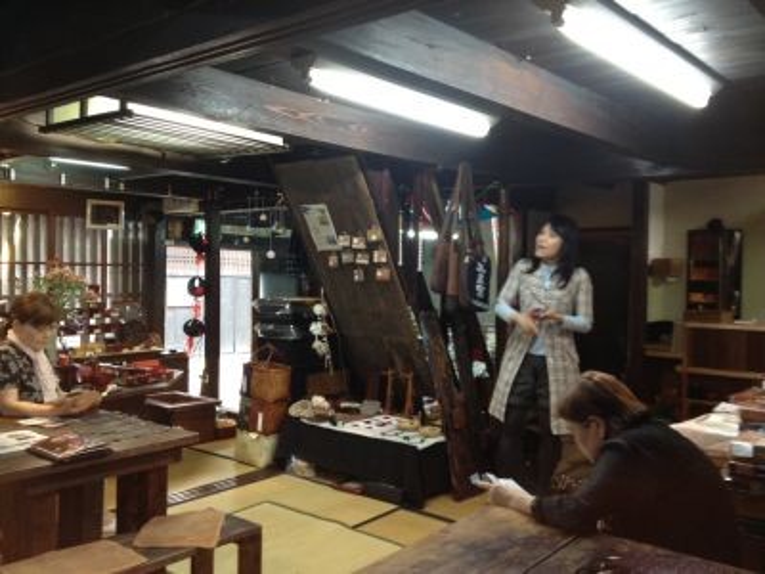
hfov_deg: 52.6
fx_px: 773
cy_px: 287
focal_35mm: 35
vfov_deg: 40.7
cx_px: 382
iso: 160
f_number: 2.4
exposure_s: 1/20
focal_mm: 4.28
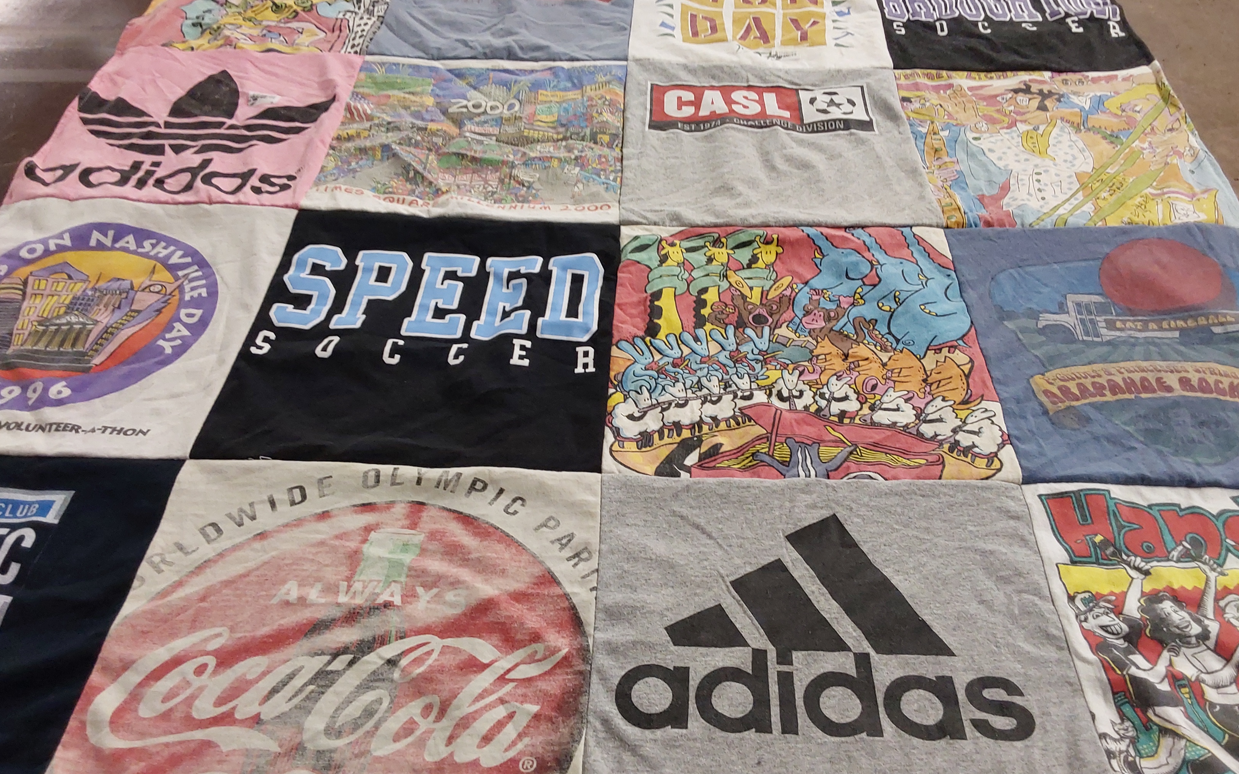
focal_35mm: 30
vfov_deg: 41.8
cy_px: 420
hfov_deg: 62.9
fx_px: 1013
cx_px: 619
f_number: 1.9
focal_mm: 2.91
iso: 100
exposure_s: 1/60
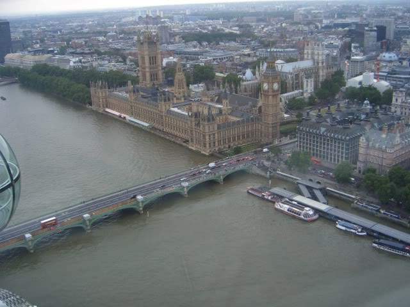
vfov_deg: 36.8
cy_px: 154
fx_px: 462
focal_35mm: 39
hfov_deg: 47.9
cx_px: 205
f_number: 2.8
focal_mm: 8
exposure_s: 1/40
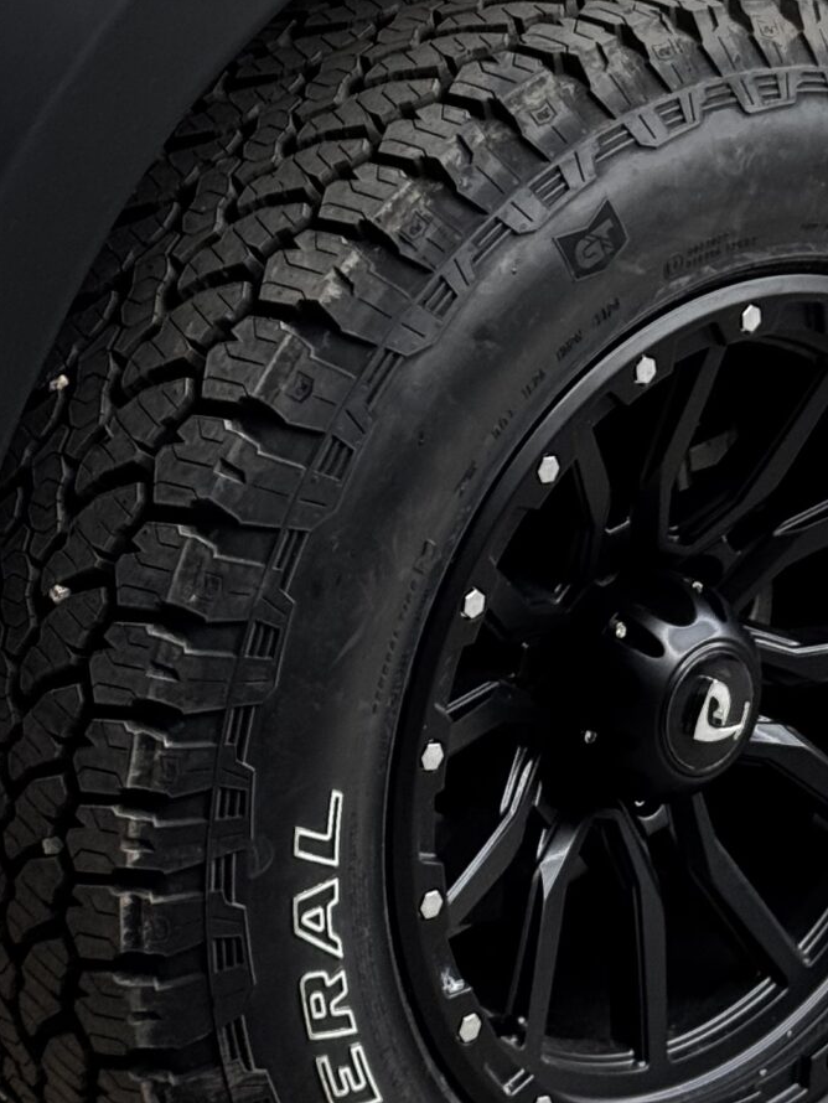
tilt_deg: -11.9
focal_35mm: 138
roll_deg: +0.2
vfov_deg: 14.0
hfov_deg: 10.8
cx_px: 451
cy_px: -125
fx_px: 4399
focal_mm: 6.76
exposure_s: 1/888
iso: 64
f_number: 1.78
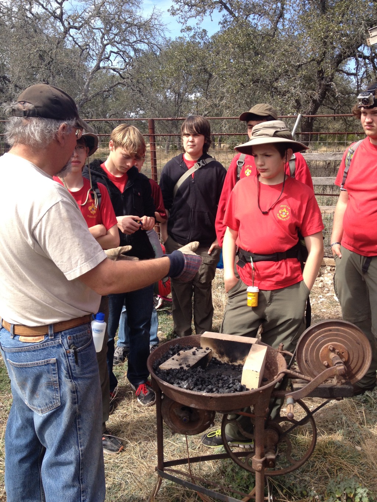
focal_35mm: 35
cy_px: 251
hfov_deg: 40.7
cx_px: 188
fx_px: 508
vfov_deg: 52.6
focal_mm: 4.28
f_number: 2.4
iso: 50
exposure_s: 1/673
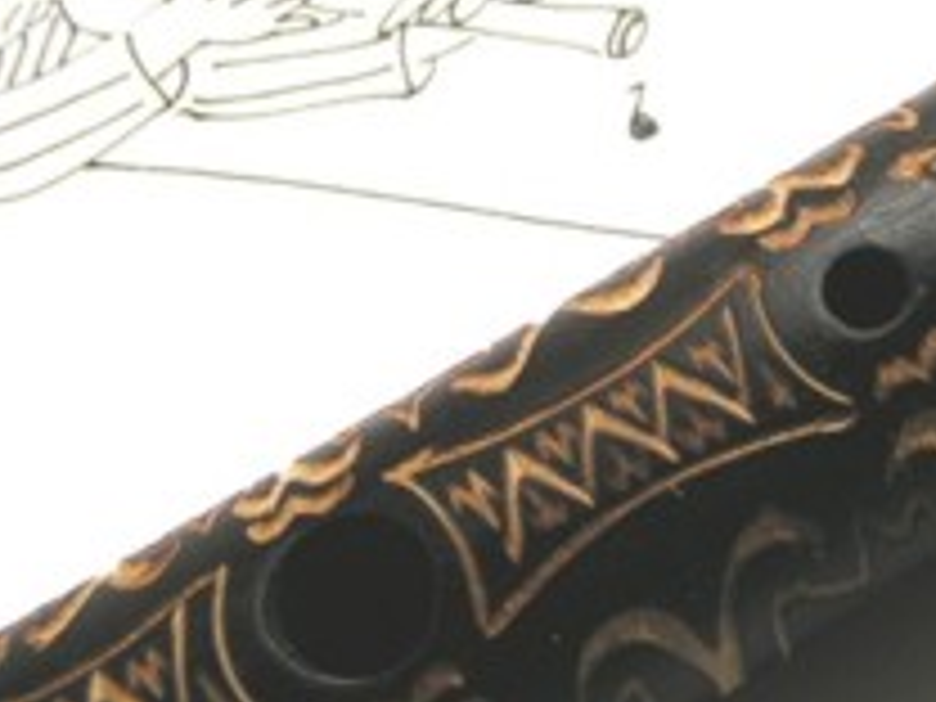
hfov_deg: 26.7
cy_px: 230
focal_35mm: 73
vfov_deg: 20.1
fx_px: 1974
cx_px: 486
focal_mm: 5.8
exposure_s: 1/80
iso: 50
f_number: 3.5
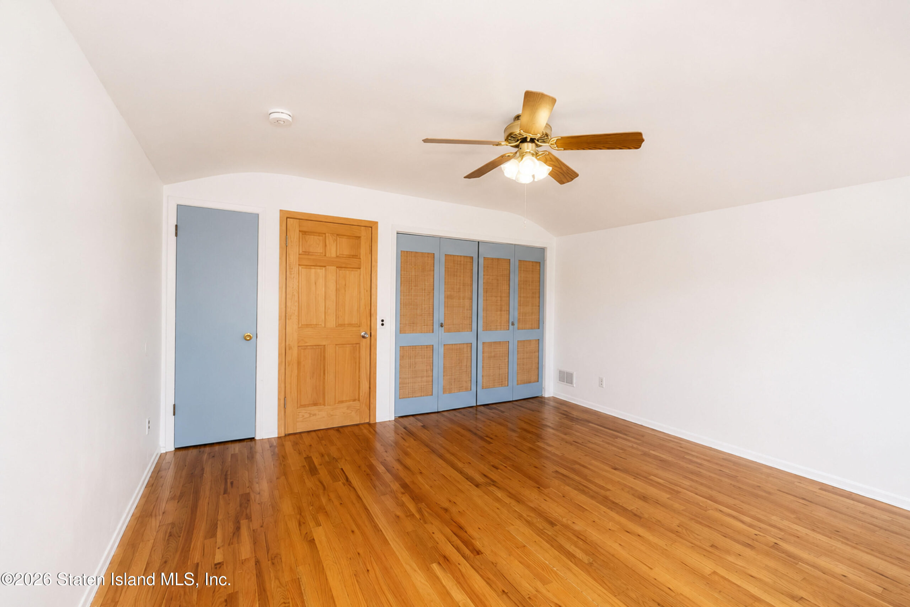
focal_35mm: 15
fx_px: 379
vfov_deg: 77.3
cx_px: 455
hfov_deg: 100.4
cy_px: 304
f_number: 8
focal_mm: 10
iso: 1600
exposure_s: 1/250
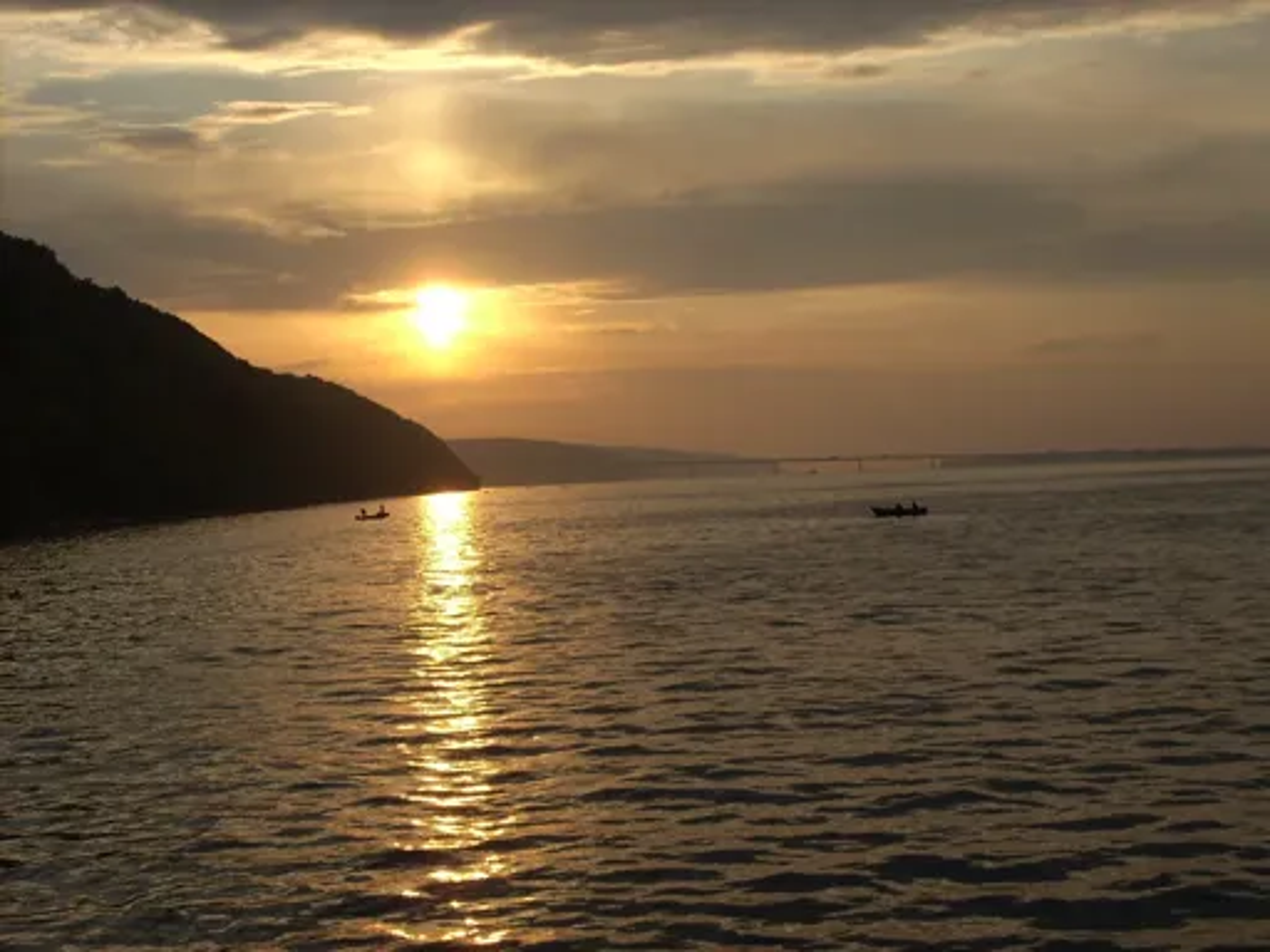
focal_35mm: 65
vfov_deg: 22.6
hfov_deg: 29.8
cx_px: 635
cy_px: 476
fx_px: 2385
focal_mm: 10.7
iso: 64
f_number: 7.6
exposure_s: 1/220
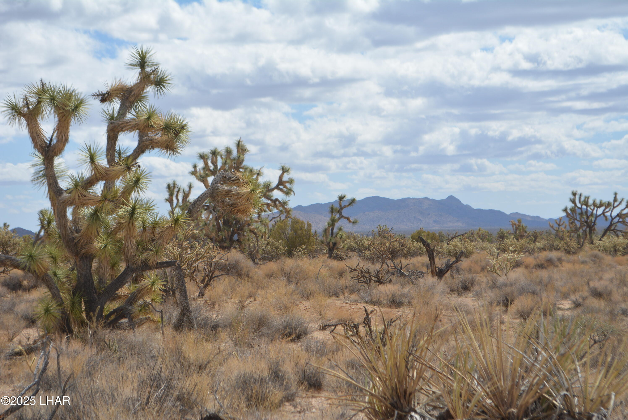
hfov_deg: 24.6
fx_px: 1440
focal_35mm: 82
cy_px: 210
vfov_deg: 16.6
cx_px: 314
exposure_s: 1/2000
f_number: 8
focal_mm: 55
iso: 400
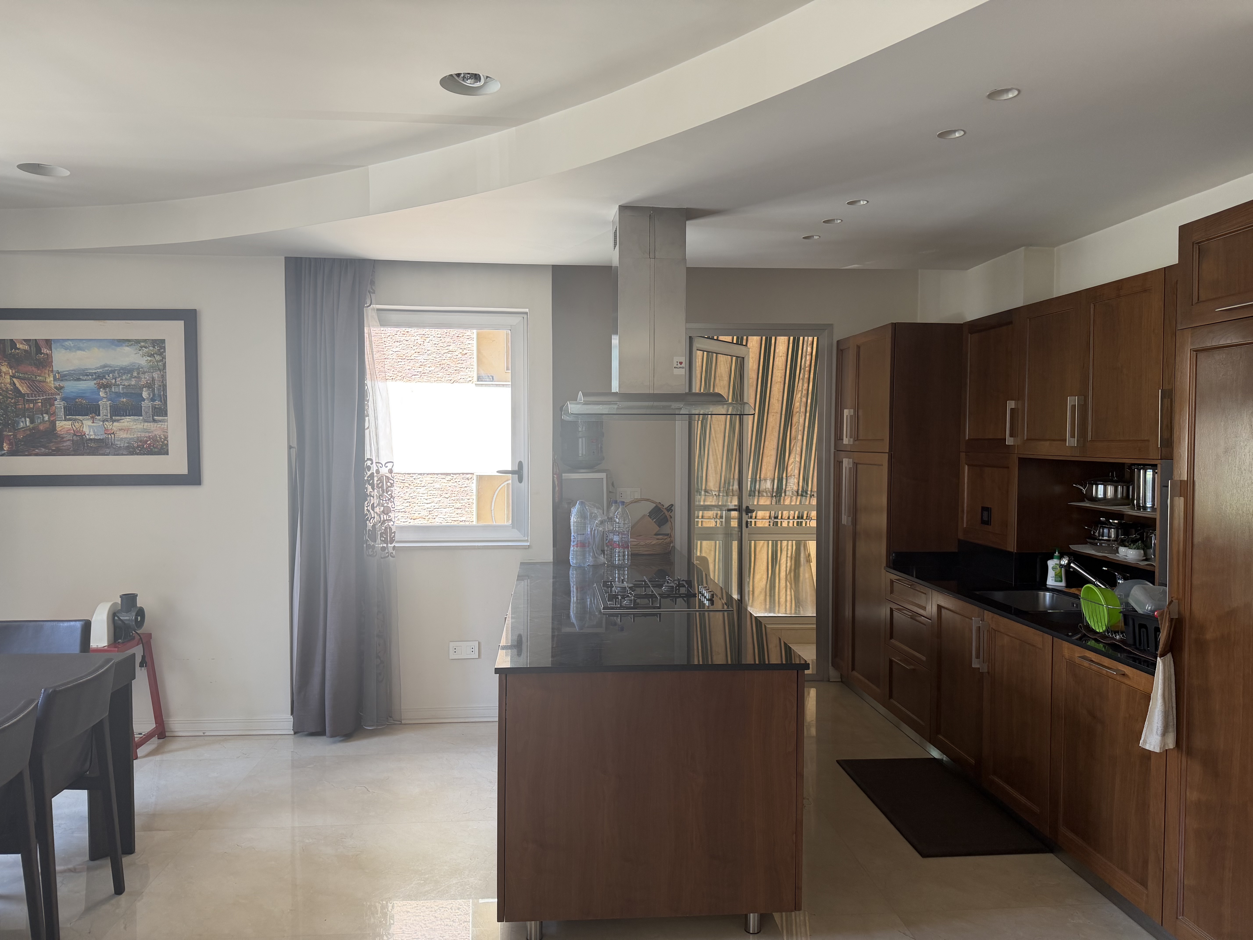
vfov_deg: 56.8
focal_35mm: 24
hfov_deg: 71.6
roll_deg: -0.1
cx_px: 626
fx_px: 869
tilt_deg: -2.4
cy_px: 470
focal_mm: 6.76
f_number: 1.78
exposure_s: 1/121
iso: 125
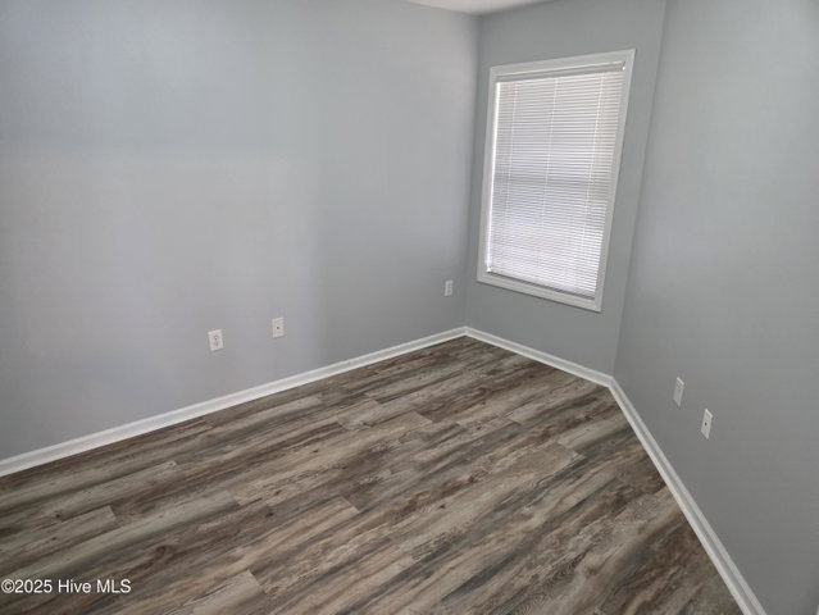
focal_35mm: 23
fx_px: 544
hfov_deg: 73.9
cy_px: 308
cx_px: 410
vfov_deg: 58.9
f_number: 1.8
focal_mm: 5.4
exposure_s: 1/120
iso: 800
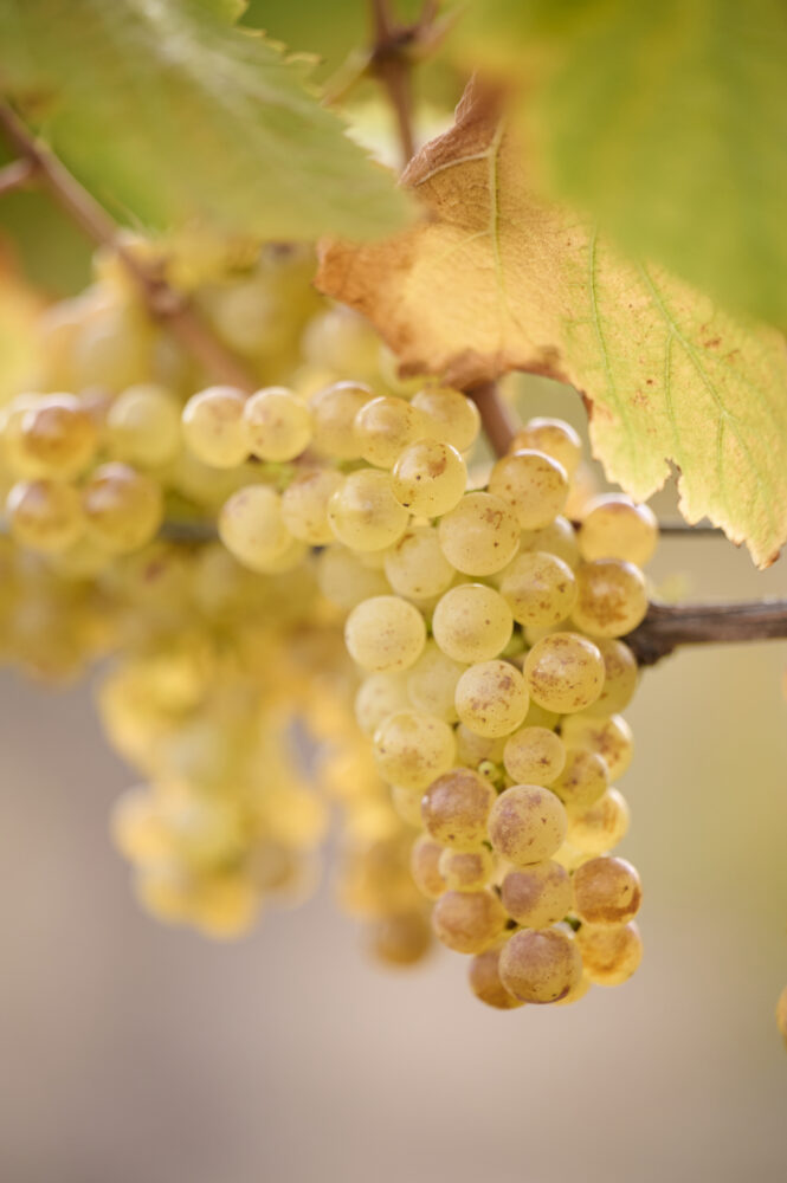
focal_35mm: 200
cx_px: 394
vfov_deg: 10.3
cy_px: 592
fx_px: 6569
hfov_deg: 6.9
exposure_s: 1/60
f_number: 2.8
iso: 800
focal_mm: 200
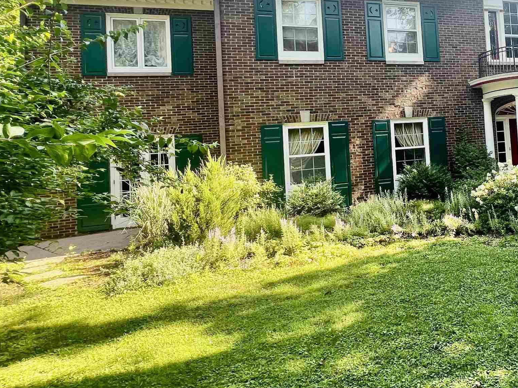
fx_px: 389
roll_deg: +4.0
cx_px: 456
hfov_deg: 58.6
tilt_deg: +3.5
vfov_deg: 51.8
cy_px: 122
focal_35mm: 26
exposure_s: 1/123
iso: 32
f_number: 1.8
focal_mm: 1.57
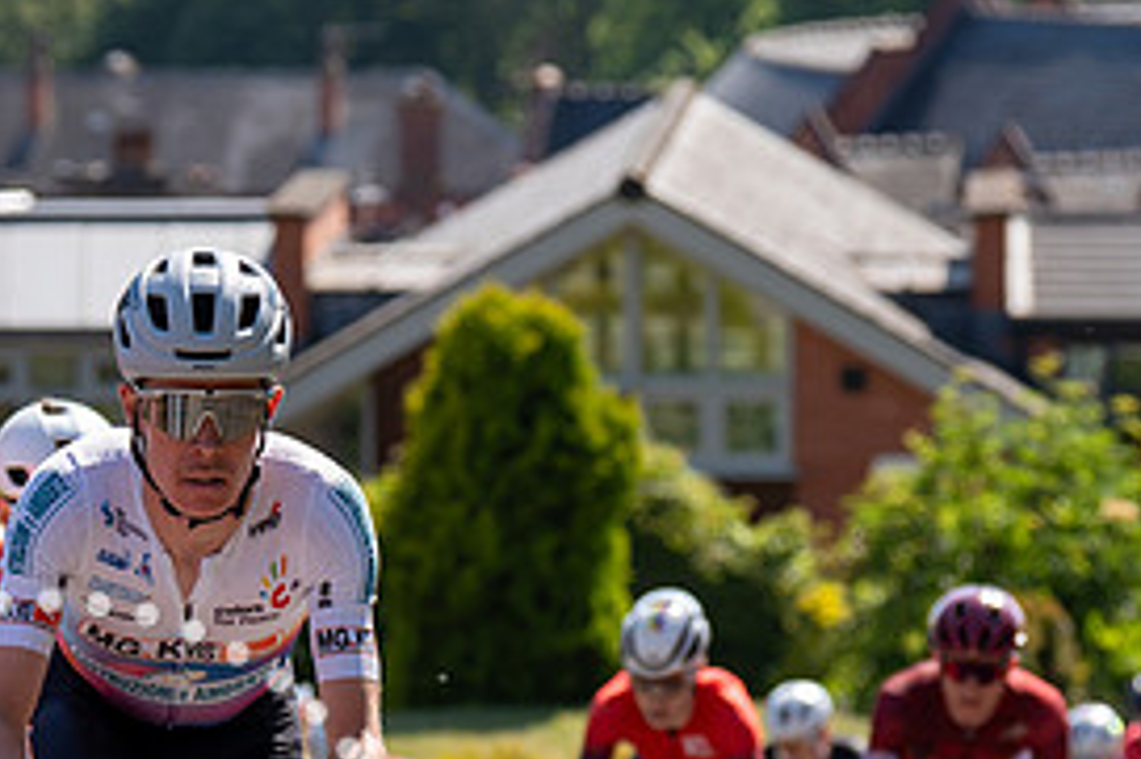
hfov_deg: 7.3
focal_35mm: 282
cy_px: 404
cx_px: 152
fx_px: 8932
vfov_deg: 4.9
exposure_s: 1/1000
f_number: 3.5
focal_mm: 91
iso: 100
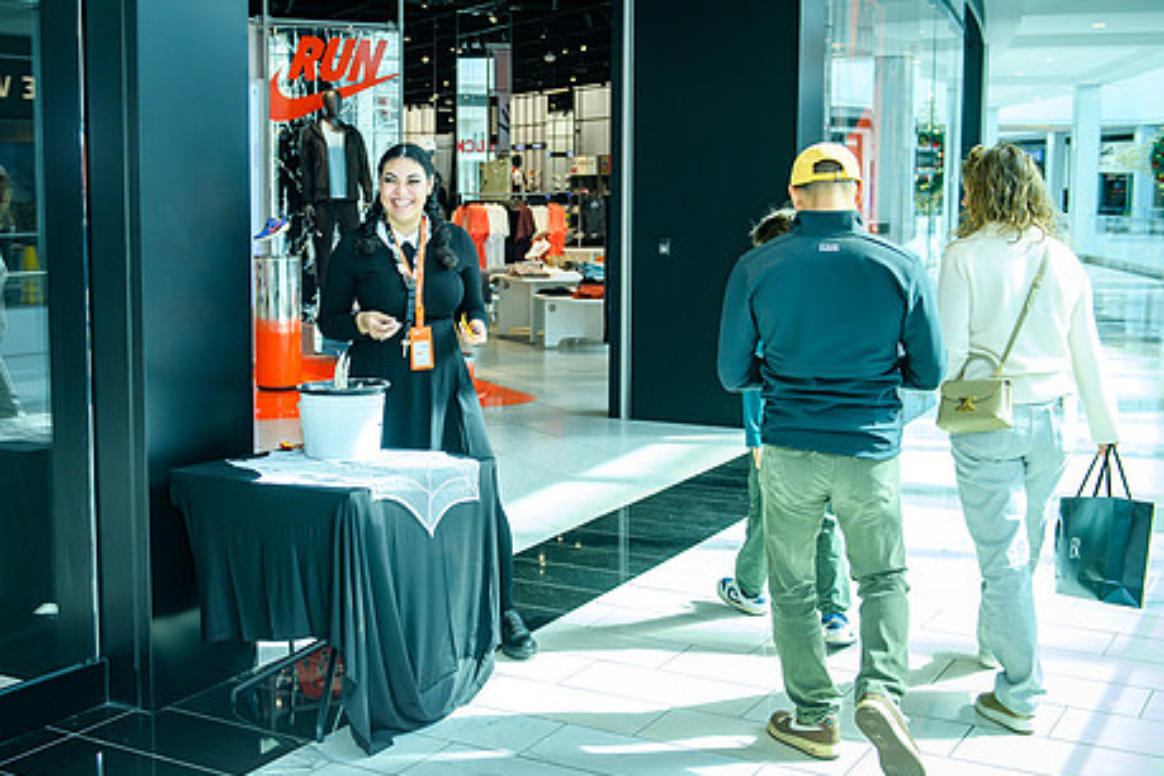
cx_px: 464
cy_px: 364
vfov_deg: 28.1
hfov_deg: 40.9
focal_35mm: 48
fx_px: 1552
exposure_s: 1/250
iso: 400
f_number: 4
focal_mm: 38
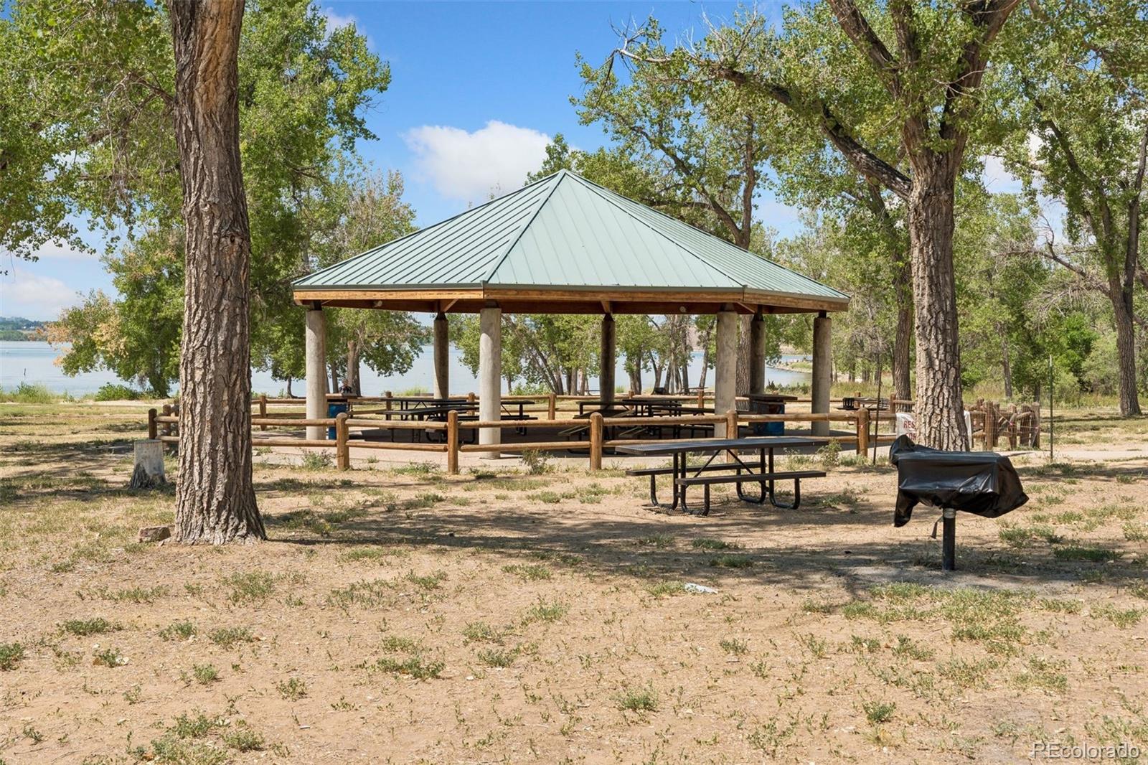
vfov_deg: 32.6
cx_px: 574
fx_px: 1307
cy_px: 382
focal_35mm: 41
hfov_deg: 47.4
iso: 400
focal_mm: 41
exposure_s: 1/800
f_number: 9
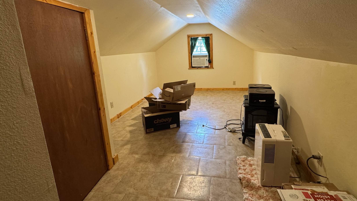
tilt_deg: -12.6
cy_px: 86
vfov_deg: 58.1
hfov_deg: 89.2
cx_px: 199
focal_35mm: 19
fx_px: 180
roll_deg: +1.1
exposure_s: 1/60
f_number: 2.2
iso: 250
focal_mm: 2.22
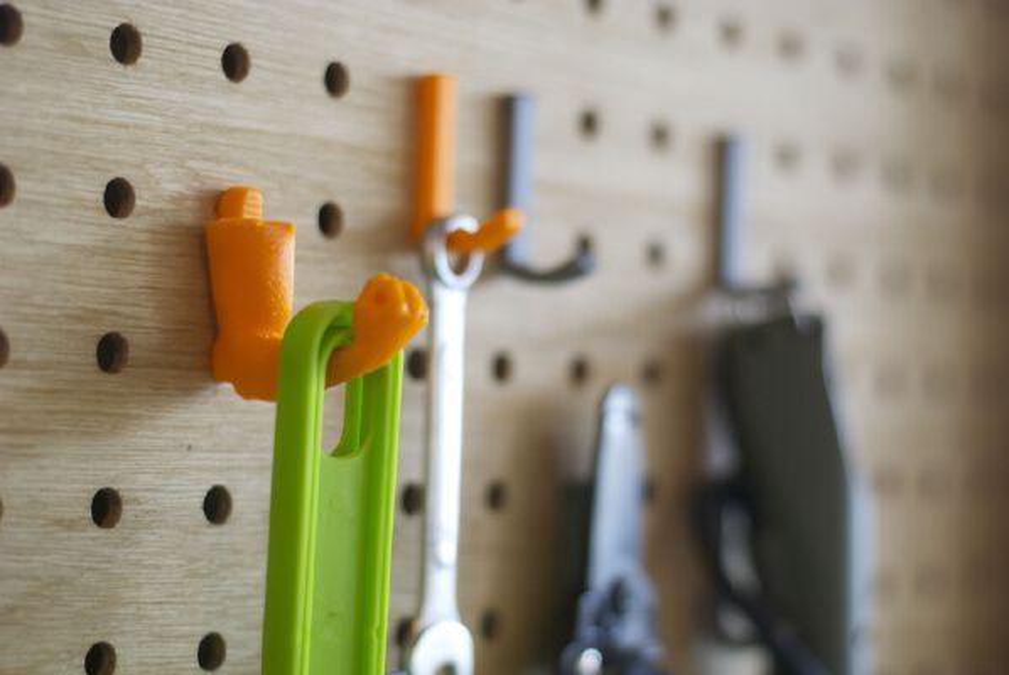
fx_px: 2104
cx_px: 504
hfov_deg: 27.0
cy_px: 338
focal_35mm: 75
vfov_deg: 18.2
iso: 500
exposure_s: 1/125
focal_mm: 50
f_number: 2.2
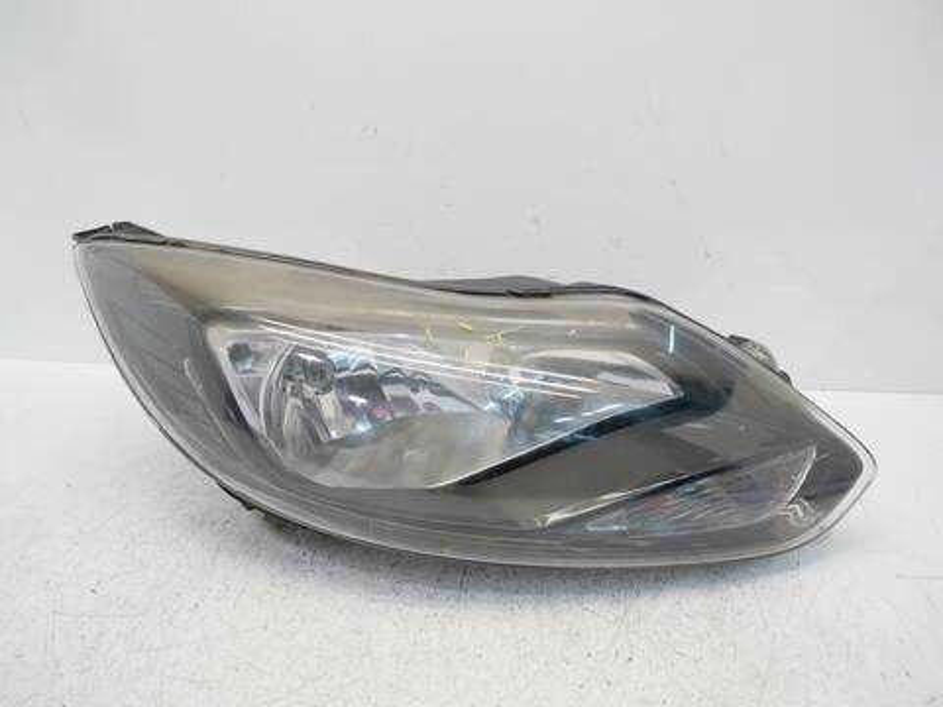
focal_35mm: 24
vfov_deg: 56.8
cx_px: 472
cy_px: 354
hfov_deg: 71.6
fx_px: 654
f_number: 3.5
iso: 400
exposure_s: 1/60
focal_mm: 12
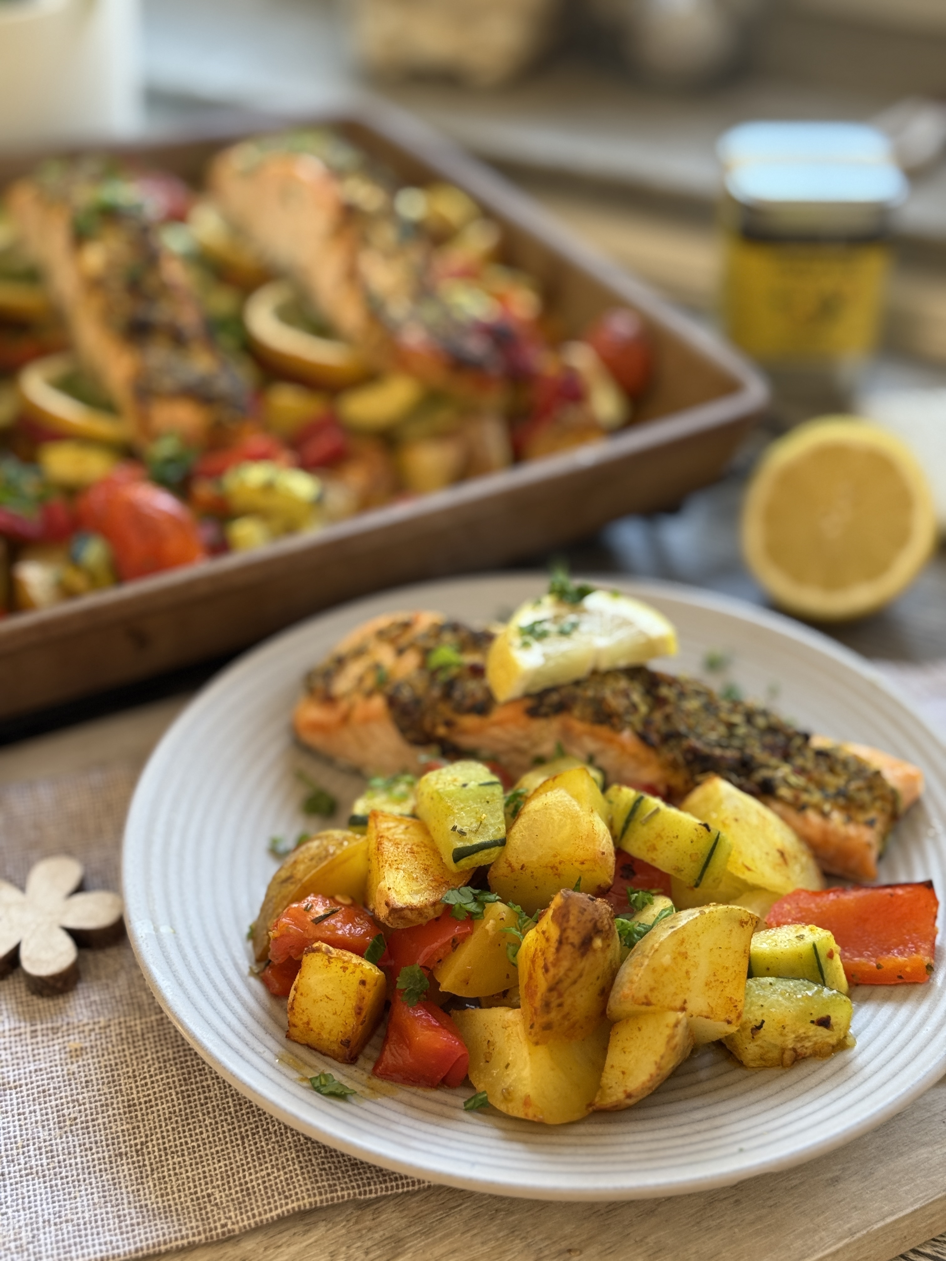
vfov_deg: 39.7
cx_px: 473
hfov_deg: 30.3
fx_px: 1749
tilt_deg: -36.0
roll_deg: -3.2
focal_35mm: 48
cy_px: 630
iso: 100
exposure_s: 1/60
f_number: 1.78
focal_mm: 6.76
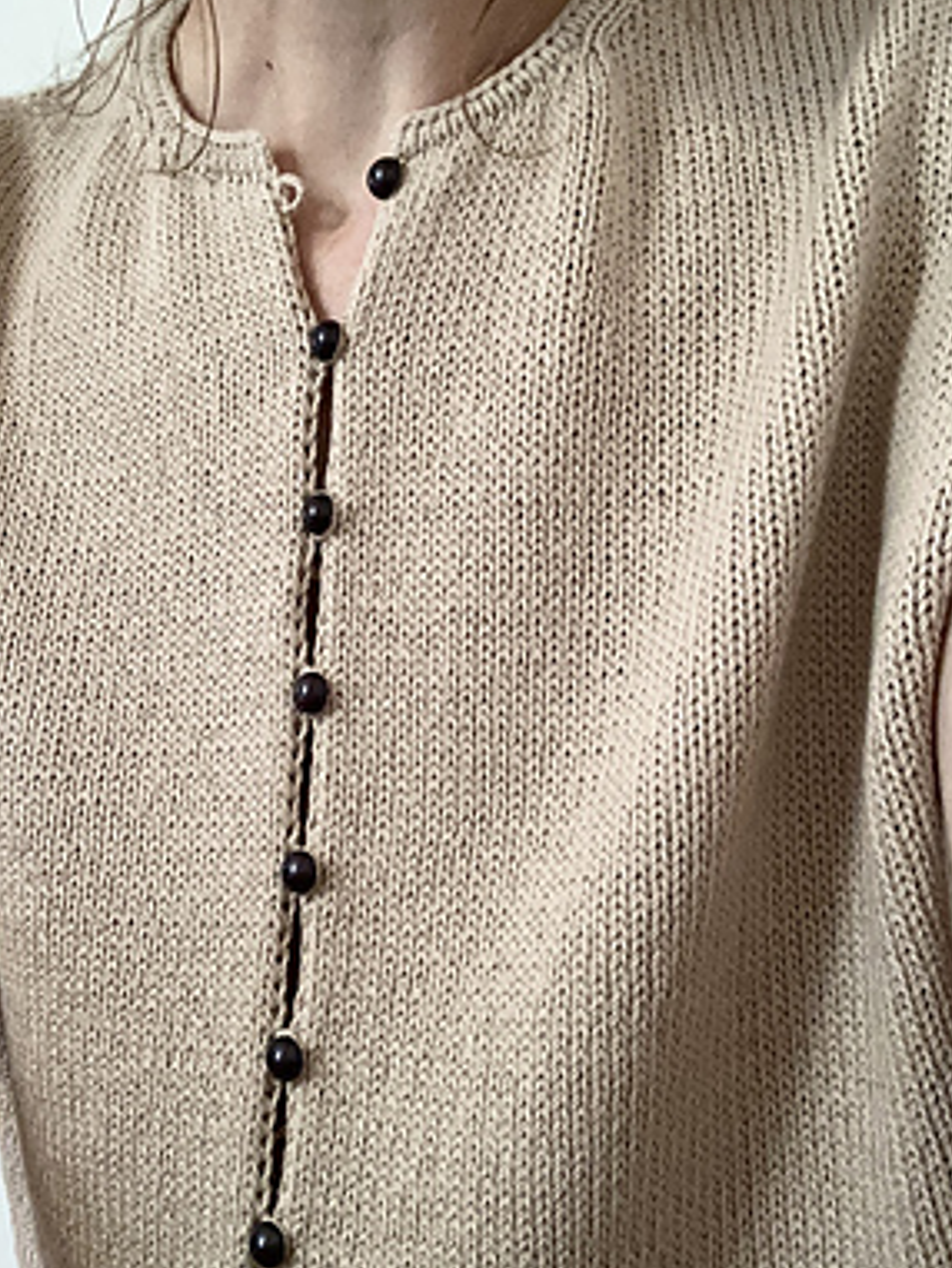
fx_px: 1539
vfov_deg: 44.8
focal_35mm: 42
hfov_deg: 34.2
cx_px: 373
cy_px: 619
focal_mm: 2.87
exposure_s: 1/39
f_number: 2.2
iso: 320
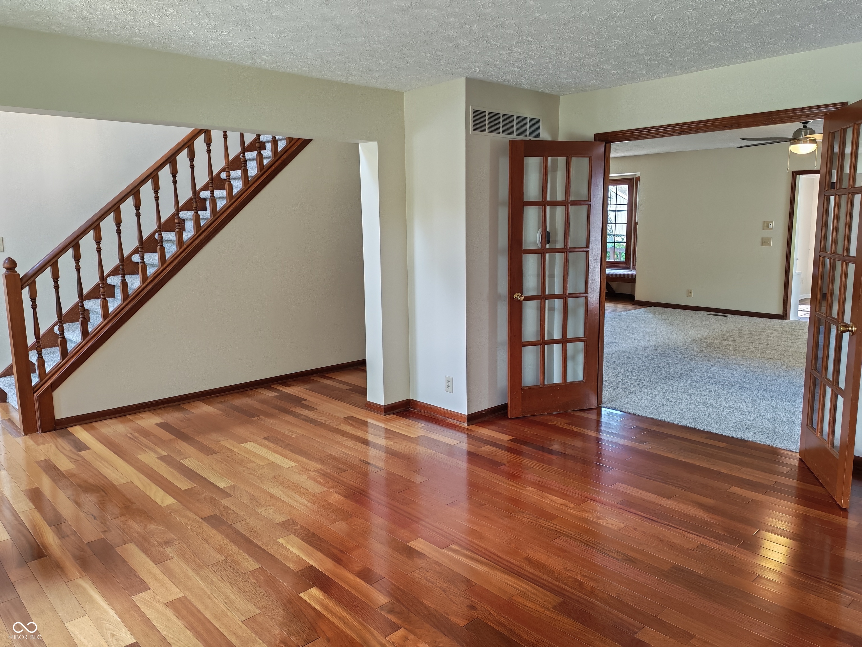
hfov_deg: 65.3
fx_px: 672
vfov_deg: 51.4
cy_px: 324
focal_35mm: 27
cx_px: 431
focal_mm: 6.12
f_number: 1.9
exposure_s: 1/100
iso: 800
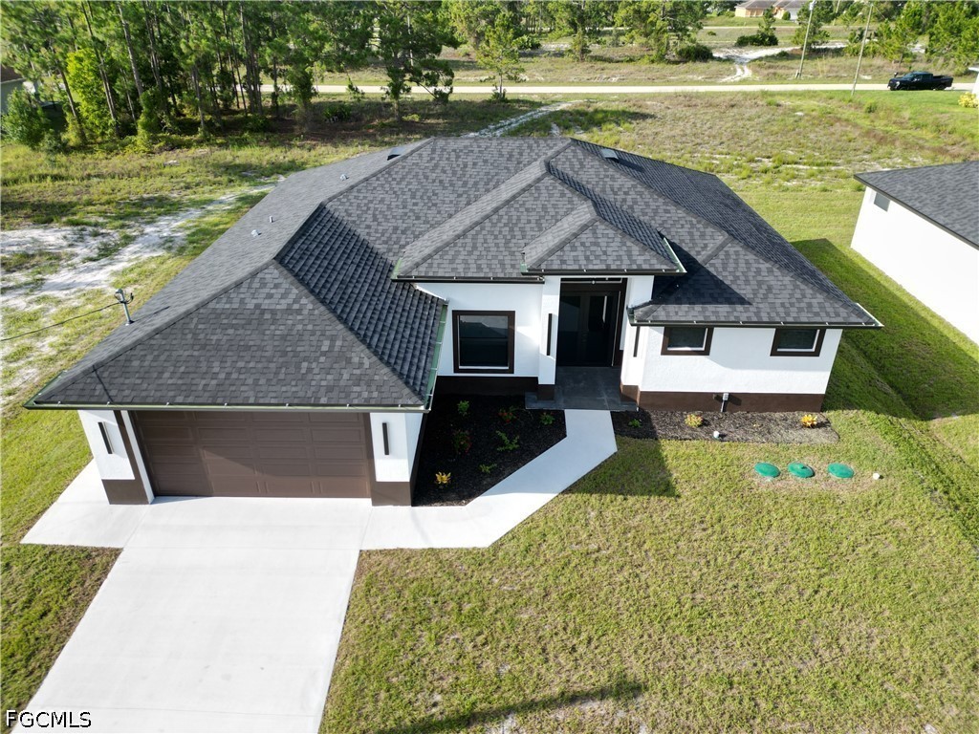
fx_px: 679
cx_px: 490
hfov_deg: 71.6
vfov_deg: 56.8
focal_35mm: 24
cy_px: 367
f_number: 1.7
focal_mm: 6.72
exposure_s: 1/2500
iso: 200
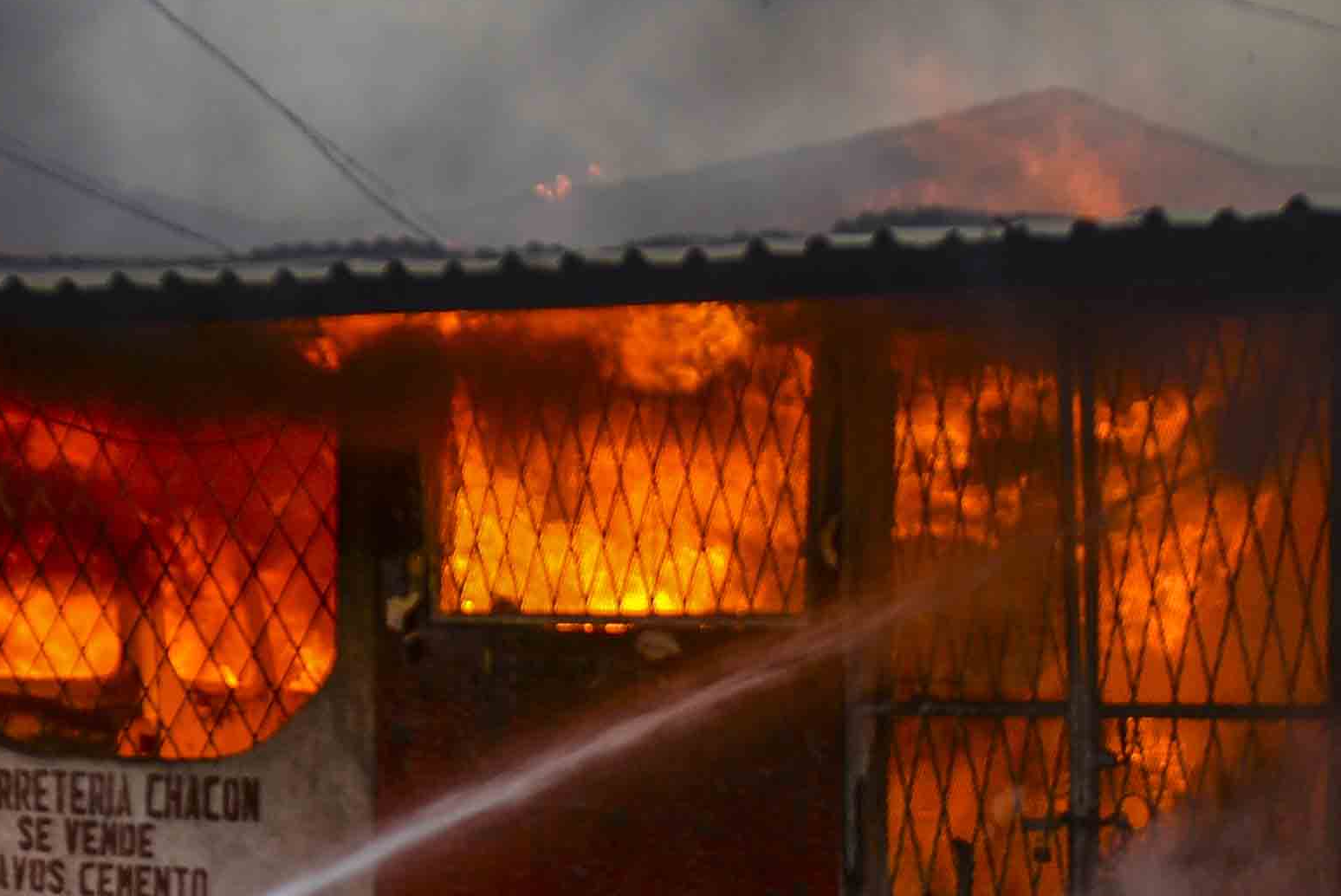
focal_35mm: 136
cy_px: 806
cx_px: 683
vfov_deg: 10.0
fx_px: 5069
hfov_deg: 15.1
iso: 250
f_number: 5
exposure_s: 1/200
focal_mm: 35
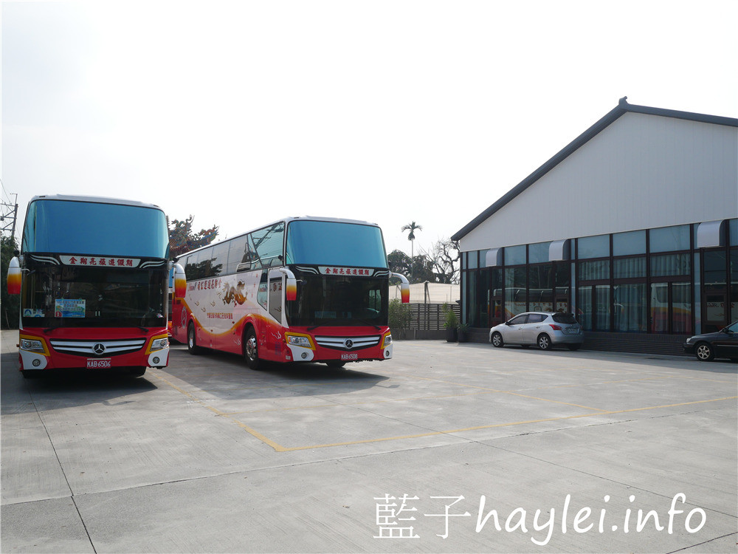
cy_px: 277
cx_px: 369
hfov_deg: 60.0
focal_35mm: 30
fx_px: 640
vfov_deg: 46.8
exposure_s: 1/1000
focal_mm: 15
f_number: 5
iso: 200
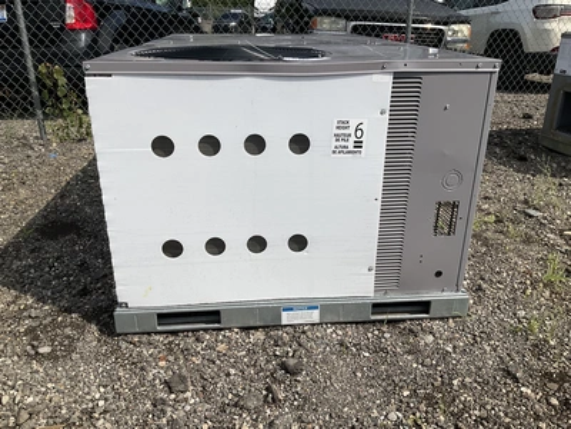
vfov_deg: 48.2
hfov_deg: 61.7
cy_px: 214
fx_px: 478
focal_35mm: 29
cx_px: 286
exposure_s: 1/4065
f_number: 1.8
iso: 25
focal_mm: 3
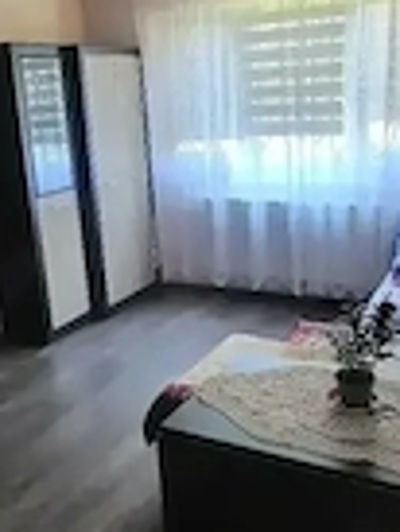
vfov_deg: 48.9
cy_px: 249
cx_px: 190
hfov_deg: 37.8
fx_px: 585
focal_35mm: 38
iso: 500
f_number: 2.2
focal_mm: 1.74
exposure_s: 1/33.4
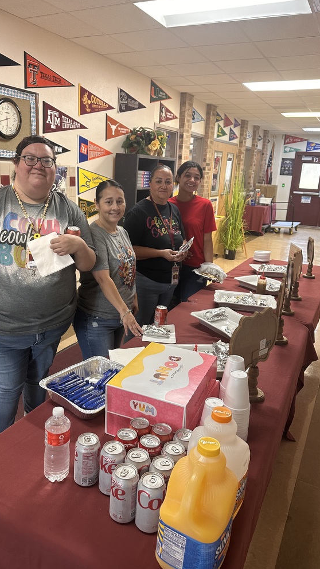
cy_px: 280
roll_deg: -3.2
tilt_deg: -16.0
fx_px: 407
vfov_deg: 69.9
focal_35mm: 27
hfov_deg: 42.8
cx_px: 143
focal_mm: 6.86
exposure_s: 1/60
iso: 200
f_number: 1.78
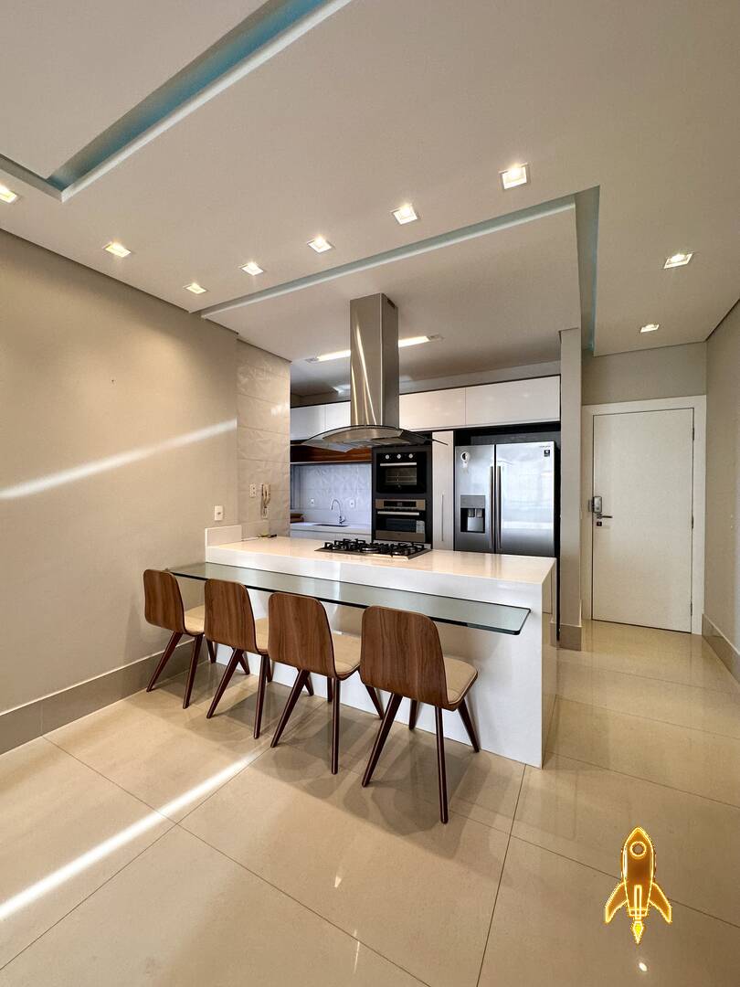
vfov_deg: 102.1
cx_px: 370
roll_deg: -0.6
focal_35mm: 14
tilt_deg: -1.2
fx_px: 399
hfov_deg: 85.7
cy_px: 494
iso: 125
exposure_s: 1/120
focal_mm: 2.22
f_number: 2.2
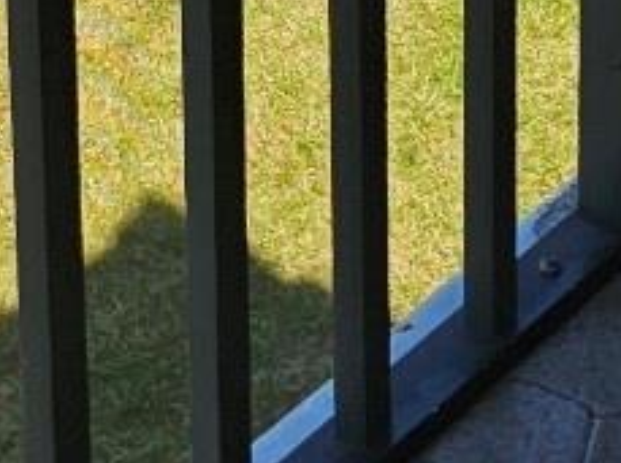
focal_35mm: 161
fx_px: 2884
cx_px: 757
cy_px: -1029
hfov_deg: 12.0
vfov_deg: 7.7
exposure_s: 1/333
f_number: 1.7
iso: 10
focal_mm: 6.3
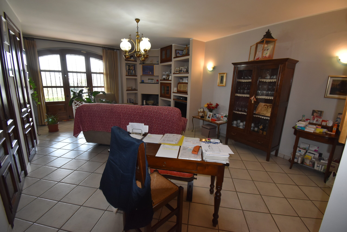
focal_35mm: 15
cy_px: 116
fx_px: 145
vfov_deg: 77.3
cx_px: 174
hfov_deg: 100.4
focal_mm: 10
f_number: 5.6
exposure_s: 1/125
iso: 800
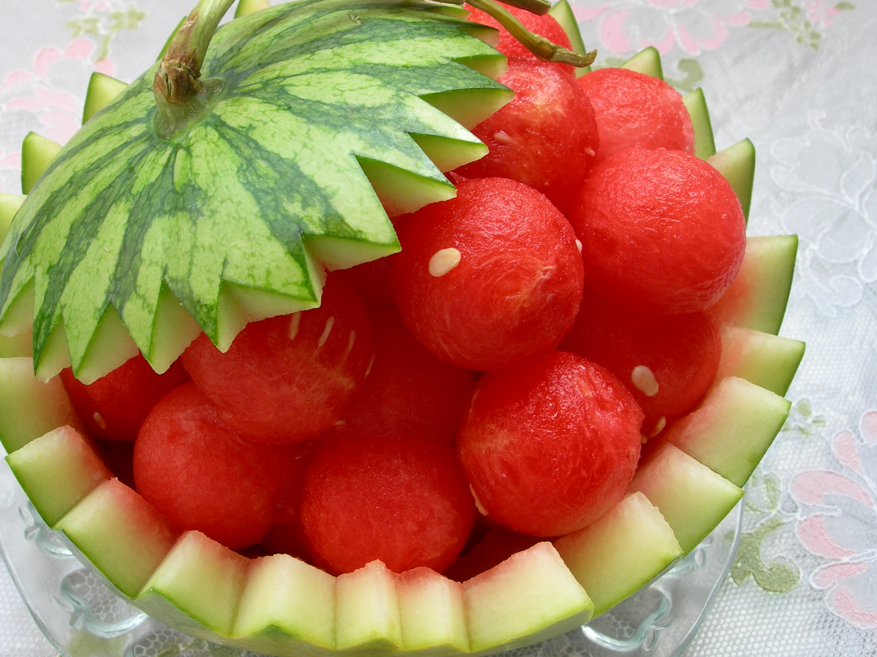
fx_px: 1165
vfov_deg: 31.5
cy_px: 281
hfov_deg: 41.2
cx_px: 387
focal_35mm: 46
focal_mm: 7.8
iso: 50
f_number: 4.8
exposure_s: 1/35
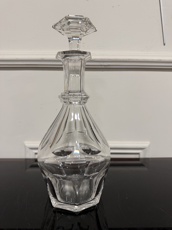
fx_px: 159
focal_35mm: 24
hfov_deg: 56.8
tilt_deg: -7.8
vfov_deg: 71.6
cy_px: 115
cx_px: 86
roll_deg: +0.0
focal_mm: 6.76
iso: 200
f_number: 1.78
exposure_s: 1/100
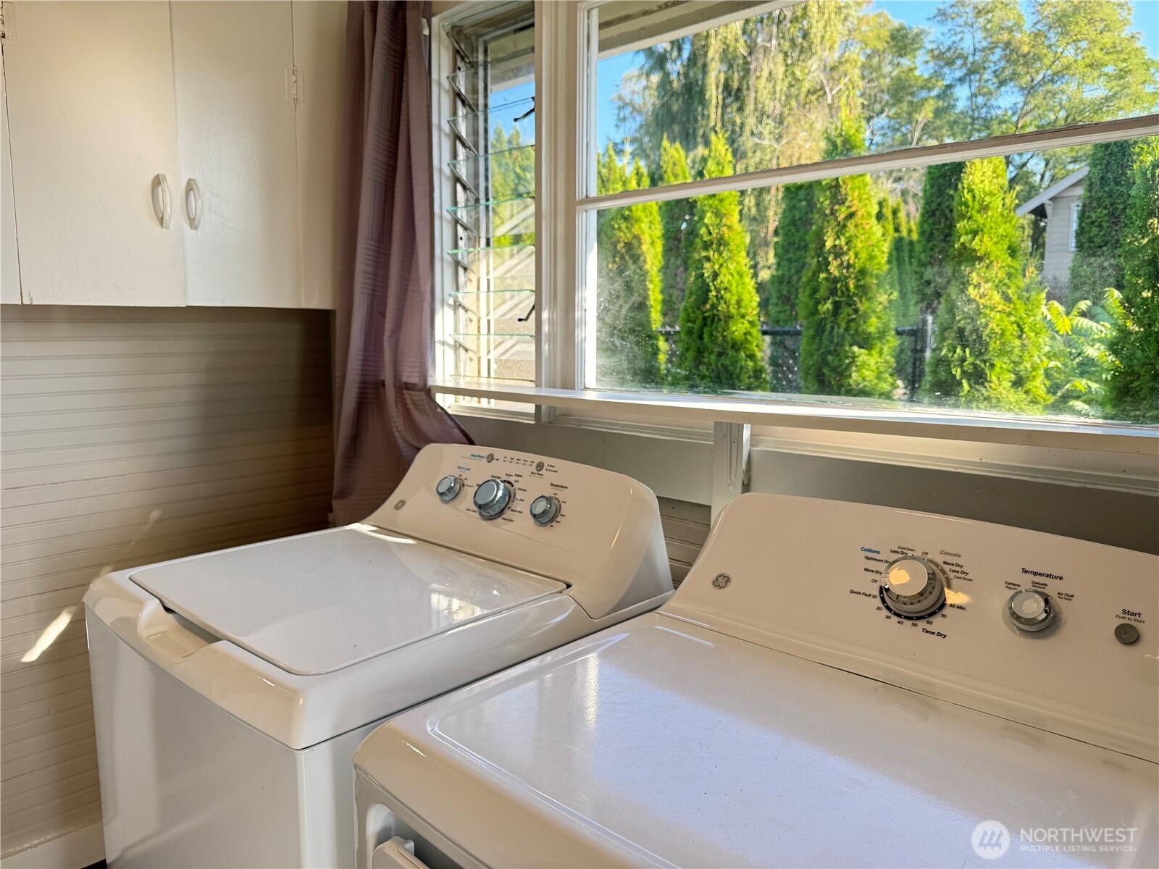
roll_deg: +0.0
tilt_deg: -7.9
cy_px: 434
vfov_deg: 56.8
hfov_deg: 71.6
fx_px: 804
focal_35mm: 24
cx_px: 580
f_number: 1.78
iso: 80
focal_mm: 6.76
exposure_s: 1/234
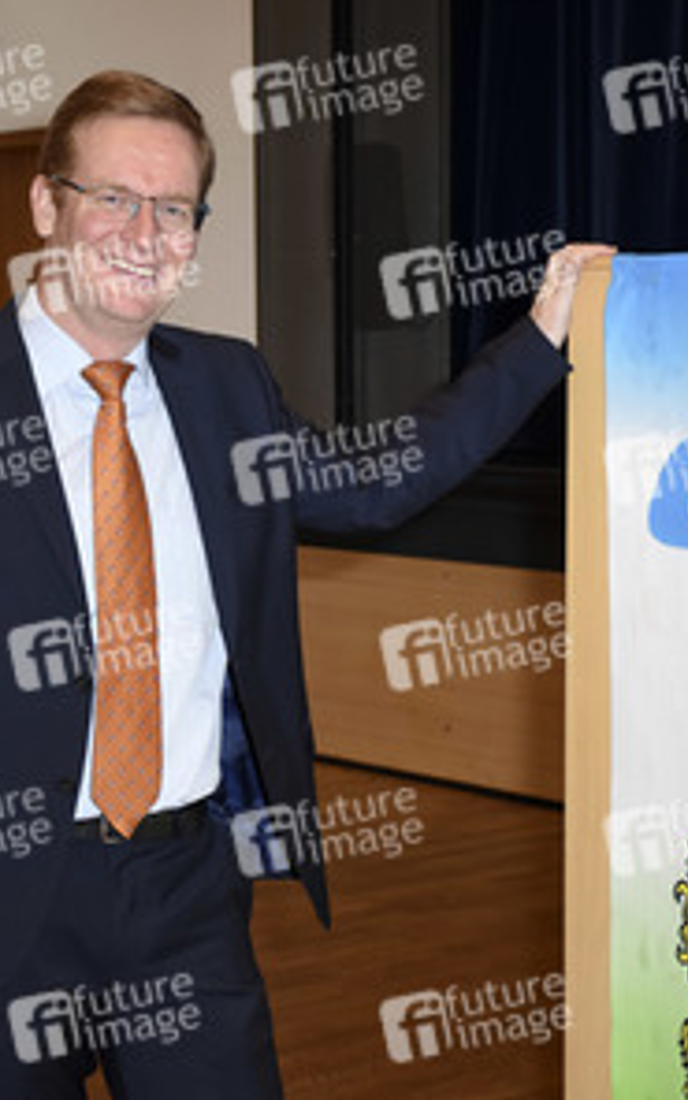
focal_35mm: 93
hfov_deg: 14.1
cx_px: 377
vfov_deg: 22.3
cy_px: 554
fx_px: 2790
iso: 640
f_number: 4.5
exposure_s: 1/100
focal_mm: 40
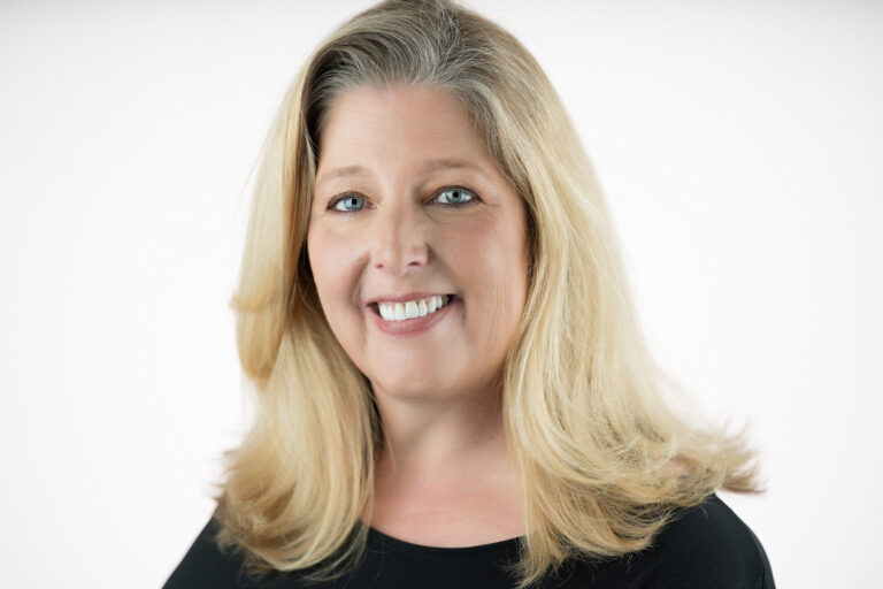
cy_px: 294
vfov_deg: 8.9
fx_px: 3802
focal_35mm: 155
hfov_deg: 13.2
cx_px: 442
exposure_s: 1/200
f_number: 3.2
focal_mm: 155
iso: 125
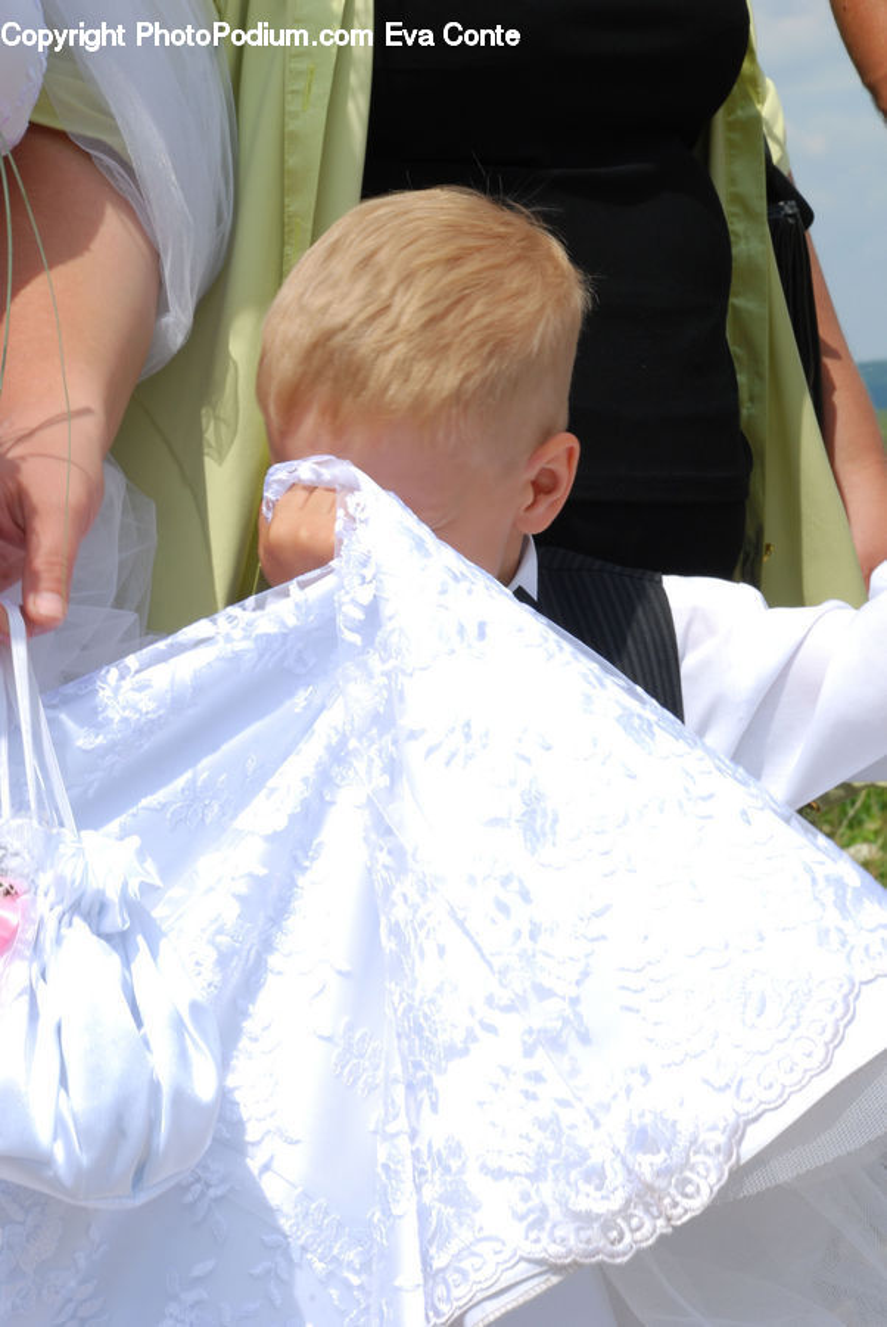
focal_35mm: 99
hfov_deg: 13.9
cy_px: 664
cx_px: 444
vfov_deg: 20.6
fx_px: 3650
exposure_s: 1/100
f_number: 18
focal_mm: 66
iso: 200
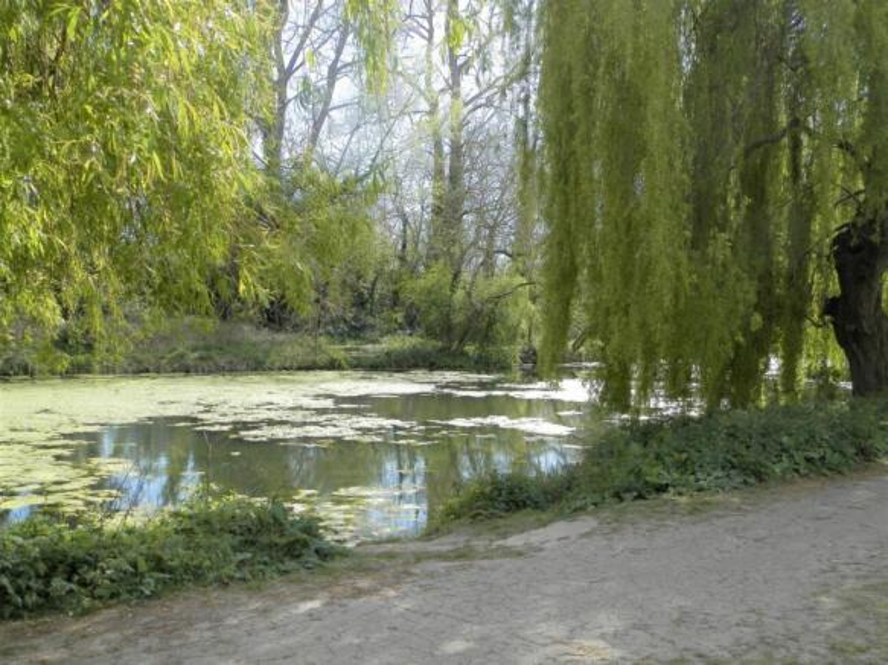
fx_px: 872
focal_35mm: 34
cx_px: 444
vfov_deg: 41.8
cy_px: 332
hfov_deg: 54.0
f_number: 3.3
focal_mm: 6.1
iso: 80
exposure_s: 1/400
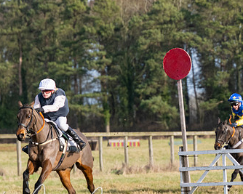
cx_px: 64
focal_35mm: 374
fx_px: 2689
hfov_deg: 5.2
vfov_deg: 4.1
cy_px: 145
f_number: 5
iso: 400
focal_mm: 125
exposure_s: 1/2000
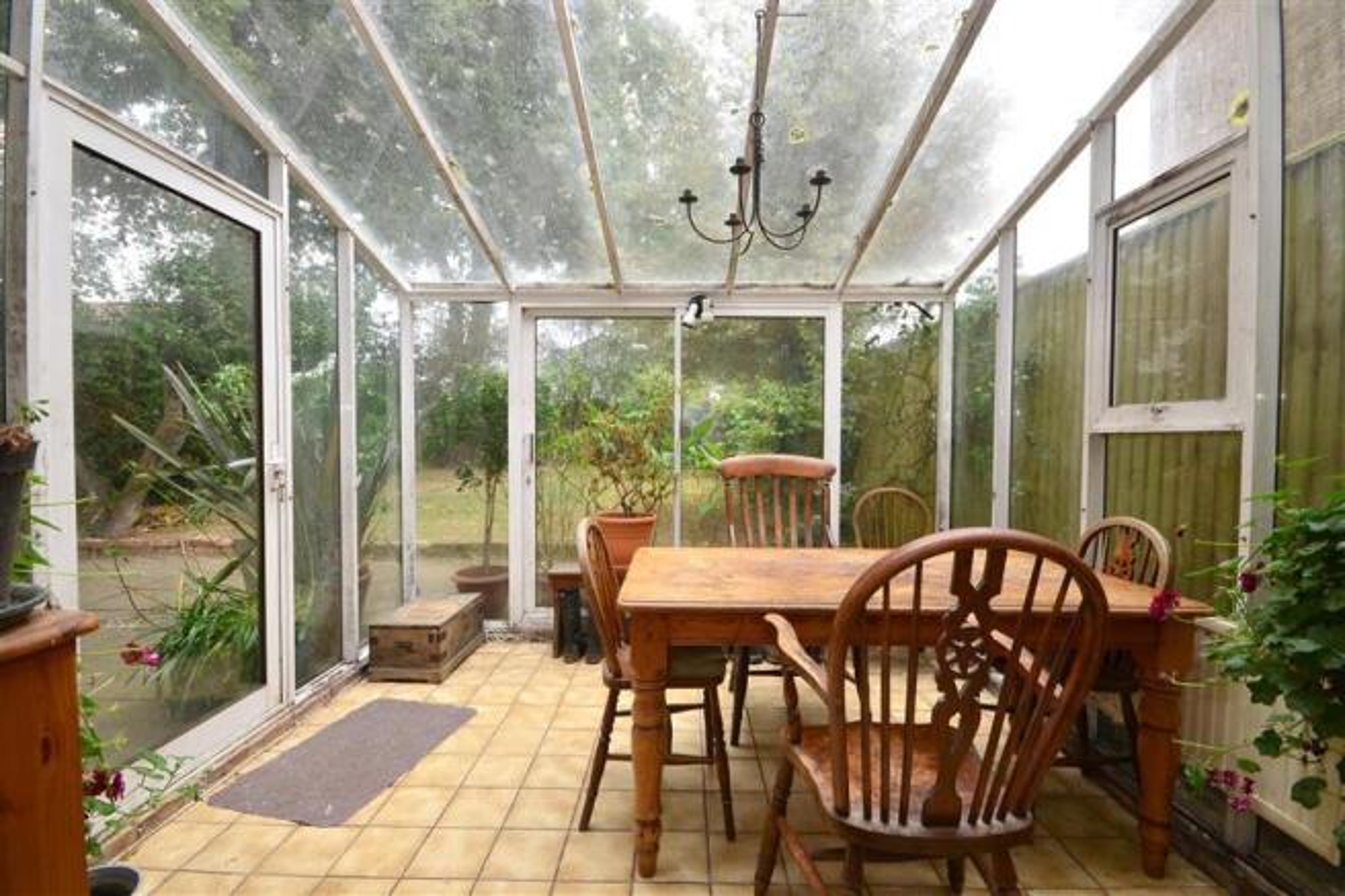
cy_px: 448
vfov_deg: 77.3
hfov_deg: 100.4
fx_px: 560
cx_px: 672
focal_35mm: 15
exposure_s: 1/6
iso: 200
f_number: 11
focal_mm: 10
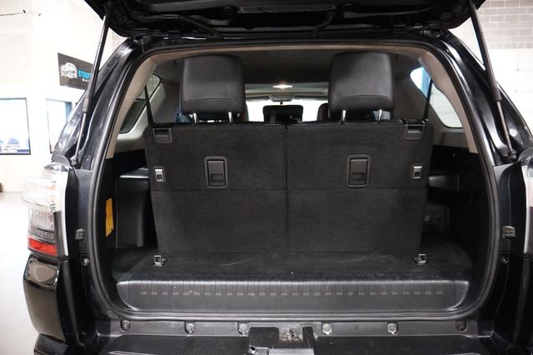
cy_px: 178
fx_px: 355
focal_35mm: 24
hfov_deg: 73.8
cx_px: 266
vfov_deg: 53.1
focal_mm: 16
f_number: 3.5
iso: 6400
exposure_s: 1/50
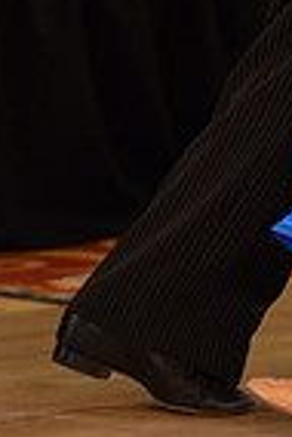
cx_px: 527
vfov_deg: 2.7
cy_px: -409
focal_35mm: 755
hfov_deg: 1.8
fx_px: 9163
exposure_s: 1/250
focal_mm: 185
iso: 2500
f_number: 2.8
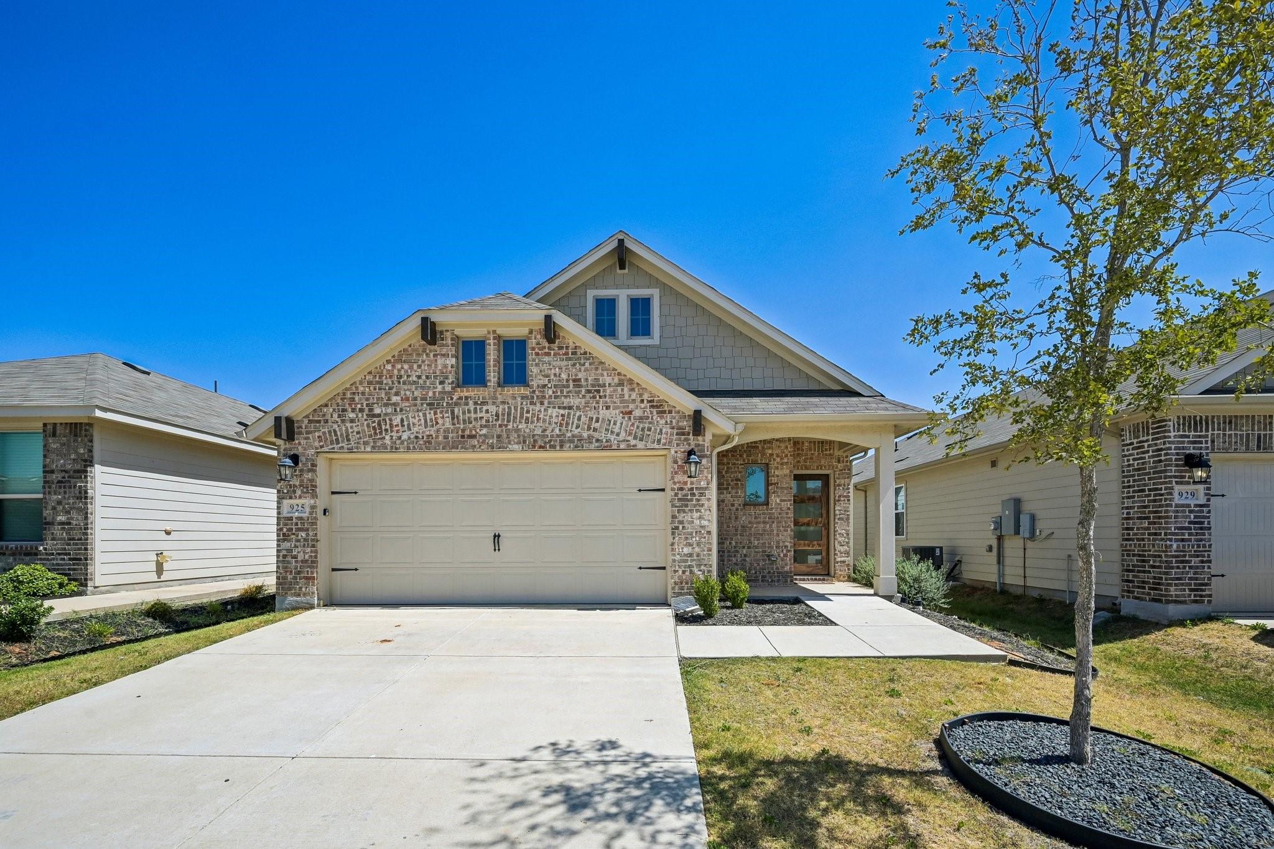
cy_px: 424
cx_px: 637
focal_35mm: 15
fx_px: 531
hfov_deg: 100.4
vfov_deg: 77.3
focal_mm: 15
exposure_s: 1/1000
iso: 250
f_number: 9
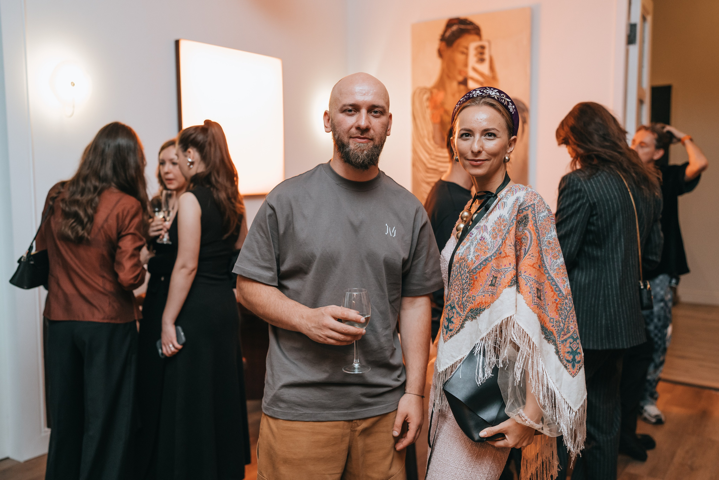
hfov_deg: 54.0
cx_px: 360
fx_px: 706
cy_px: 240
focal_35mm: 35
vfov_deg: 37.5
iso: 1250
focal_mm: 35
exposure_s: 1/200
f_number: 2.2
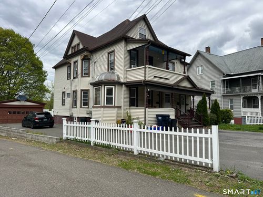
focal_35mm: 24
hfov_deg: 71.6
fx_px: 182
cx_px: 132
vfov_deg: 56.8
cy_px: 98
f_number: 1.78
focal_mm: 6.86
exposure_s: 1/2591
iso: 80
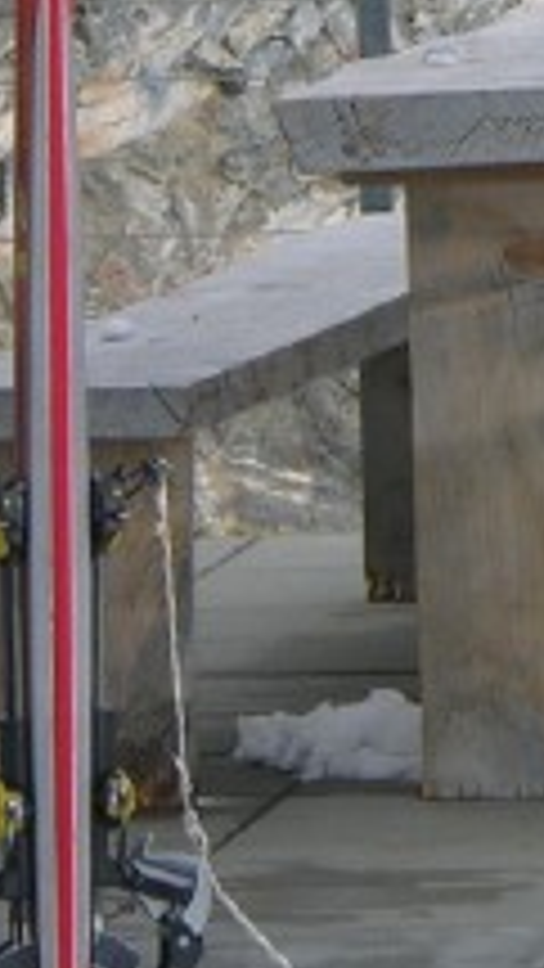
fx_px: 17277
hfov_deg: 1.8
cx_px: 1587
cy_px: -441
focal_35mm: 674
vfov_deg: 3.2
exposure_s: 1/247
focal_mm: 31.9
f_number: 5.4
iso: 50
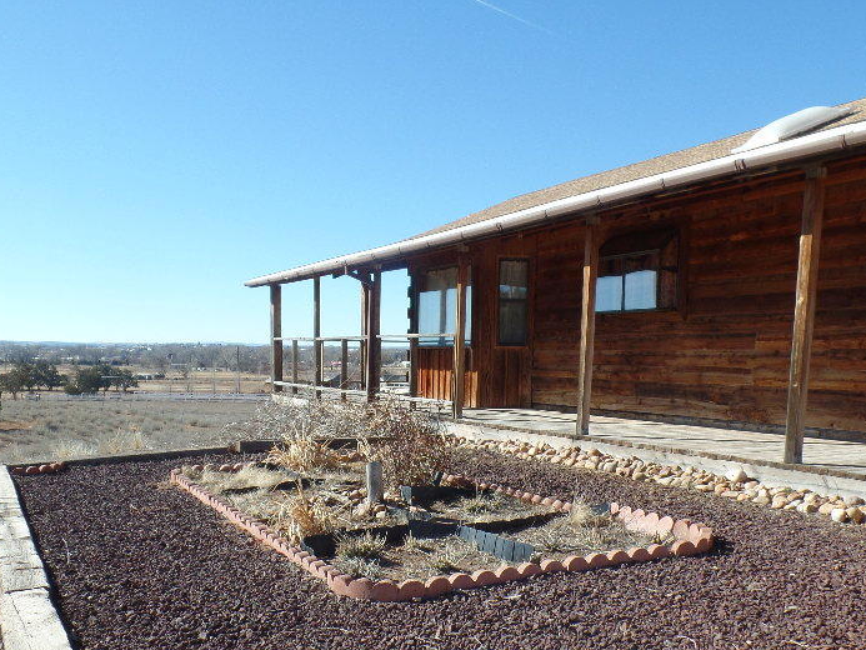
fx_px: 851
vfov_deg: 40.7
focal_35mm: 34
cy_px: 479
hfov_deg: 53.9
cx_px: 445
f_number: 3.5
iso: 80
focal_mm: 4.1
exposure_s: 1/500
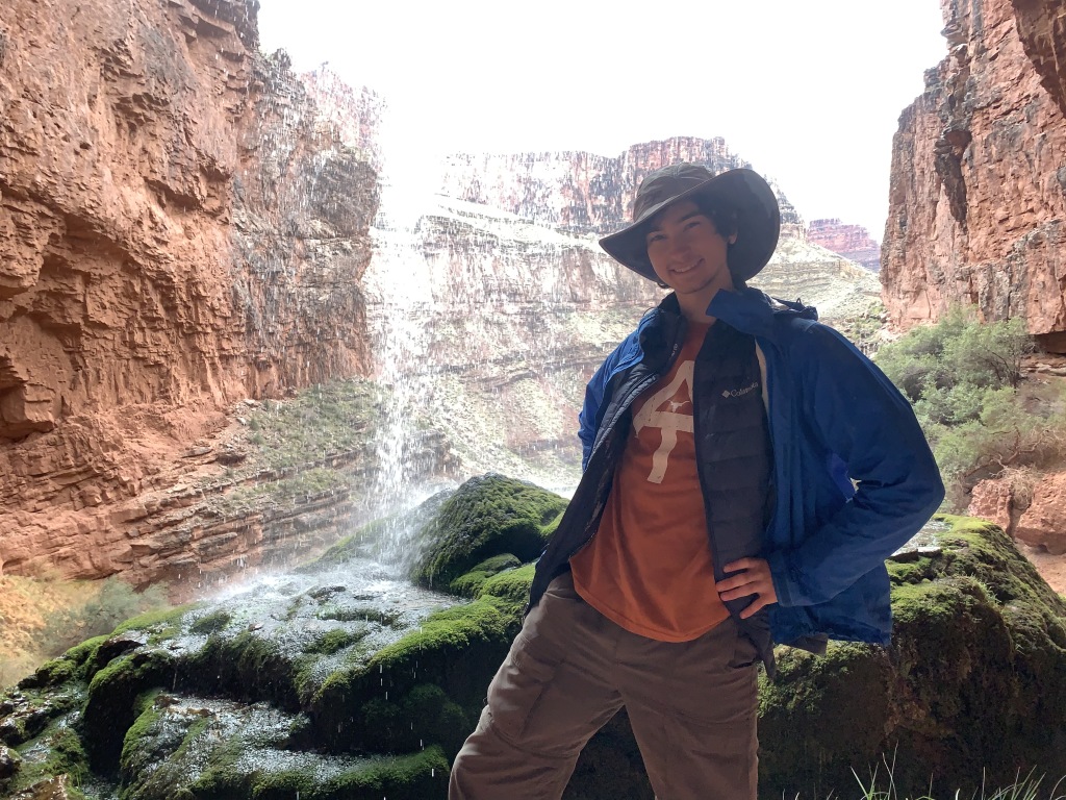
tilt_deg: +4.1
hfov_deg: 67.3
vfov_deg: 53.1
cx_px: 533
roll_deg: -0.3
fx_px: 801
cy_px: 400
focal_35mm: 26
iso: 100
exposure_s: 1/270
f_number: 1.8
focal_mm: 4.25
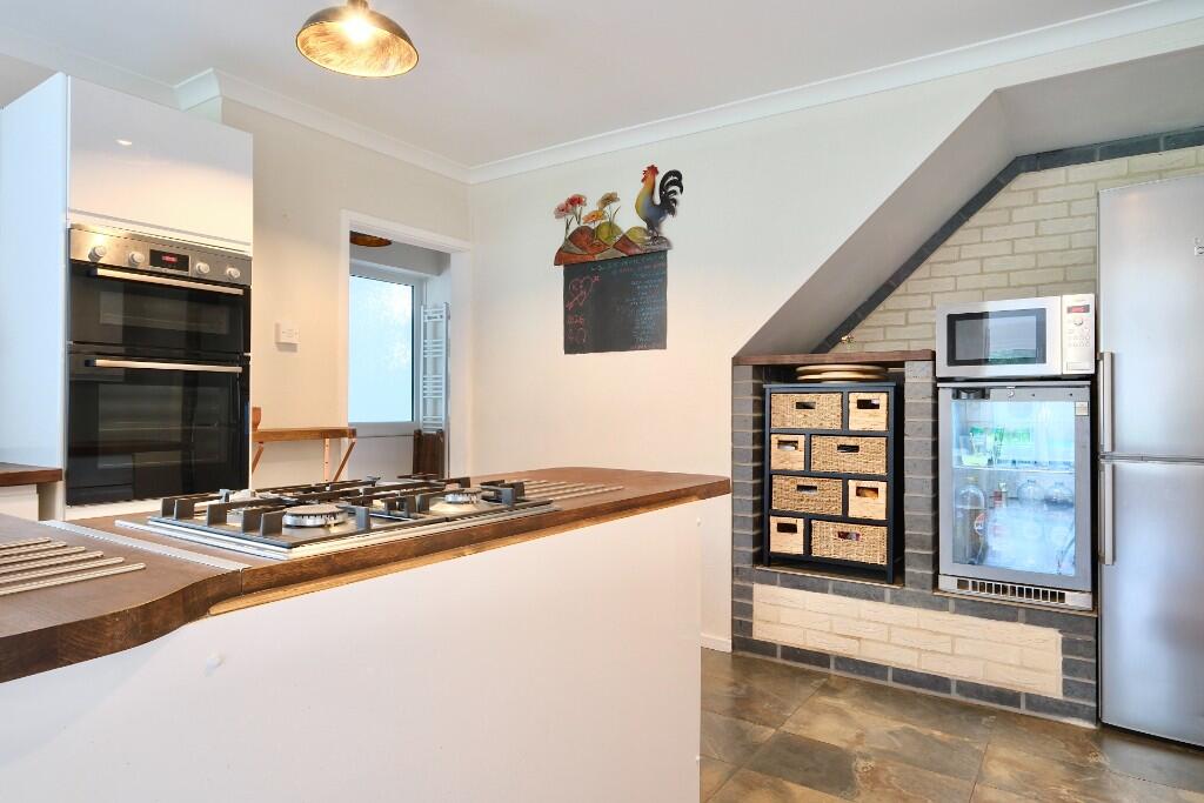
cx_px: 602
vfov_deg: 61.9
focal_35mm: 20
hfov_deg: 84.0
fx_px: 669
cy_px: 402
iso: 800
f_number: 10
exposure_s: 1/2.1
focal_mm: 13.2
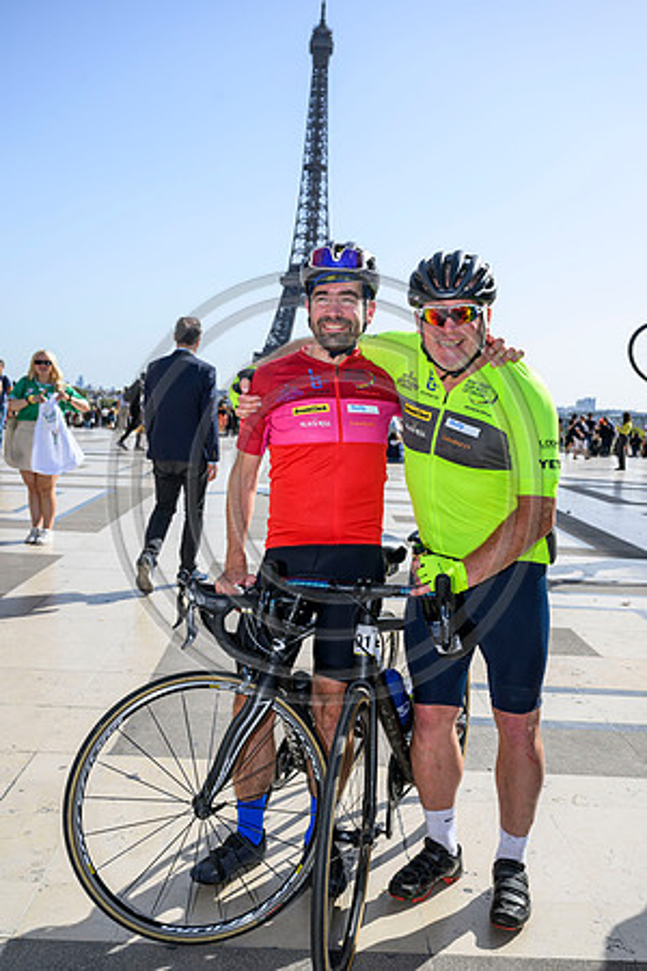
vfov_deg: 55.1
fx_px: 930
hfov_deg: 38.4
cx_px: 324
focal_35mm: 34
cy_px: 486
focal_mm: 34.5
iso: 320
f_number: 5.6
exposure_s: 1/1600
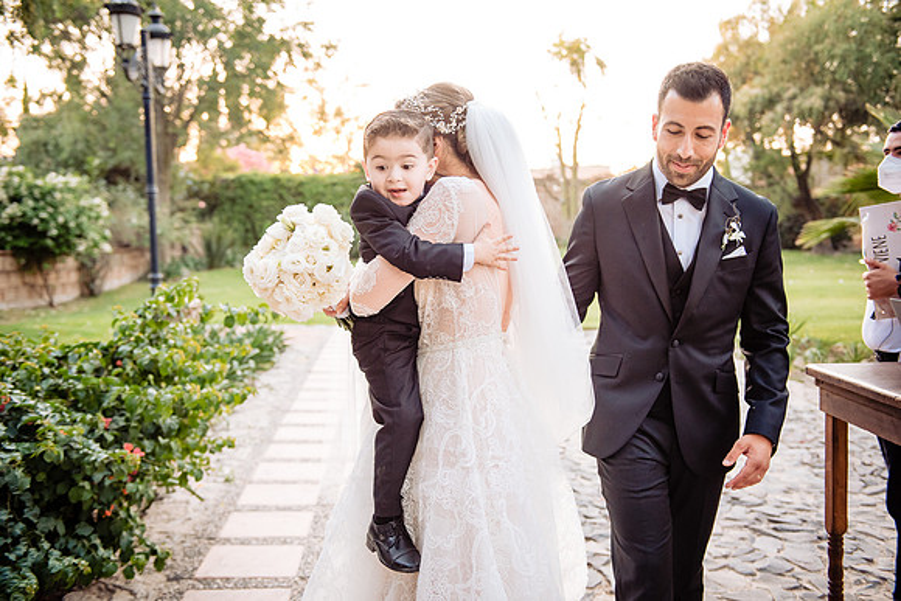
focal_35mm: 38
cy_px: 300
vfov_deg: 35.1
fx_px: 951
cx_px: 450
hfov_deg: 50.7
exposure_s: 1/200
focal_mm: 38
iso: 1600
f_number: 3.2
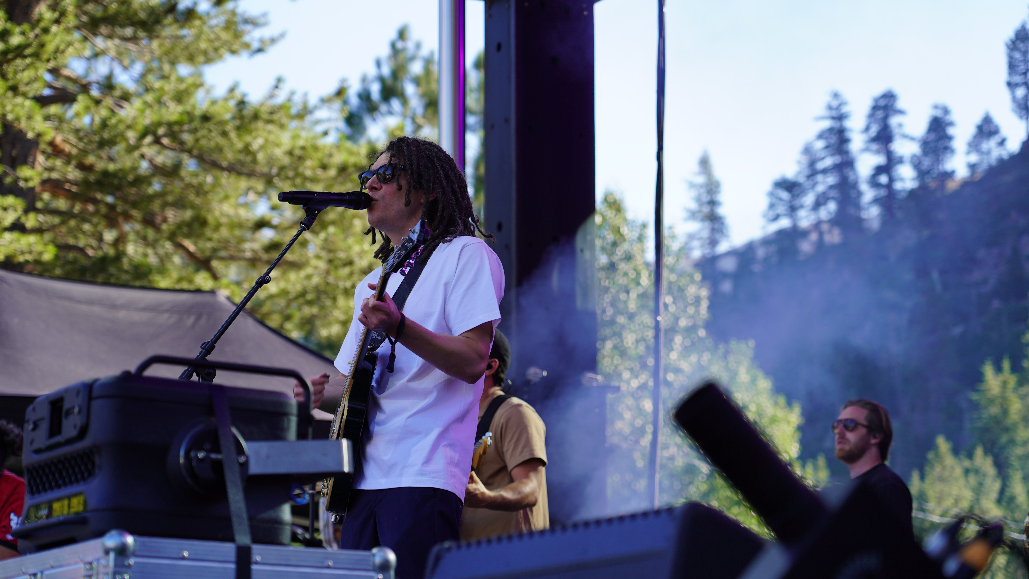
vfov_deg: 10.9
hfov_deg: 19.3
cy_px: 320
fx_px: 3029
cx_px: 511
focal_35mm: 111
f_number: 4.5
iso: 100
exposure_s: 1/200
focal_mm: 105
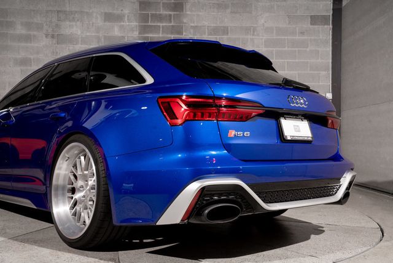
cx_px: 196
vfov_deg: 34.2
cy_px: 132
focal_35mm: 39
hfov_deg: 49.5
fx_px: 426
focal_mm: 39
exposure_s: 1/160
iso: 250
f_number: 8
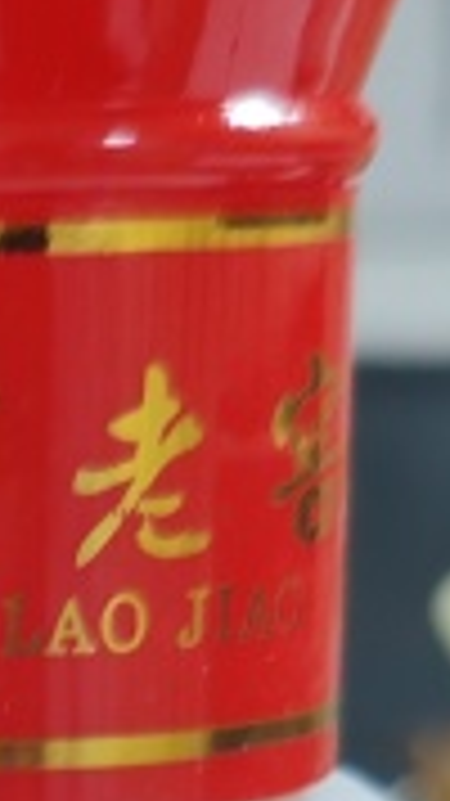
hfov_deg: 6.6
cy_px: 1447
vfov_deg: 11.4
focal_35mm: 176
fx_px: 3737
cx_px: -508
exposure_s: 1/50
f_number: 1.9
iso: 640
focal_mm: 6.12
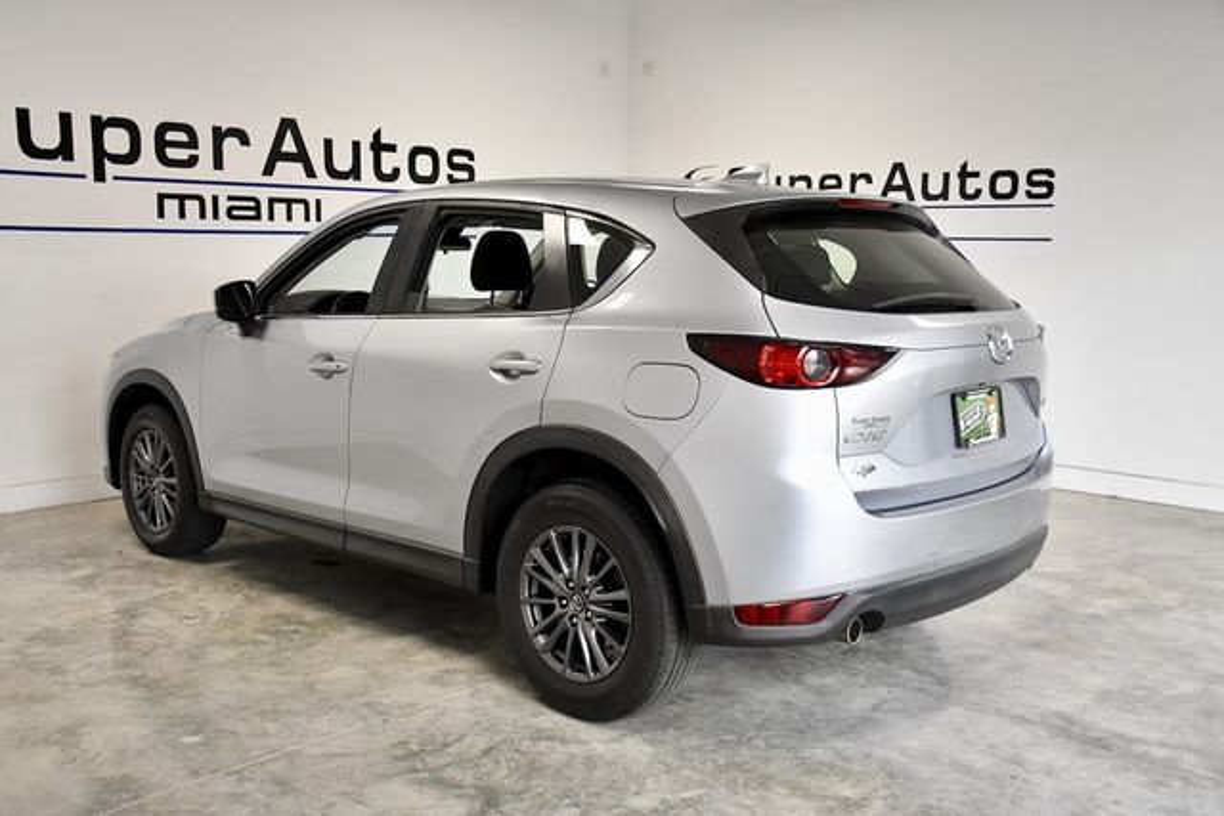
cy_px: 408
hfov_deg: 55.8
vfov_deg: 38.9
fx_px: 1156
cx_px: 612
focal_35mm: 34
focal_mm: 23
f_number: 4.5
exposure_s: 1/1000
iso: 2500
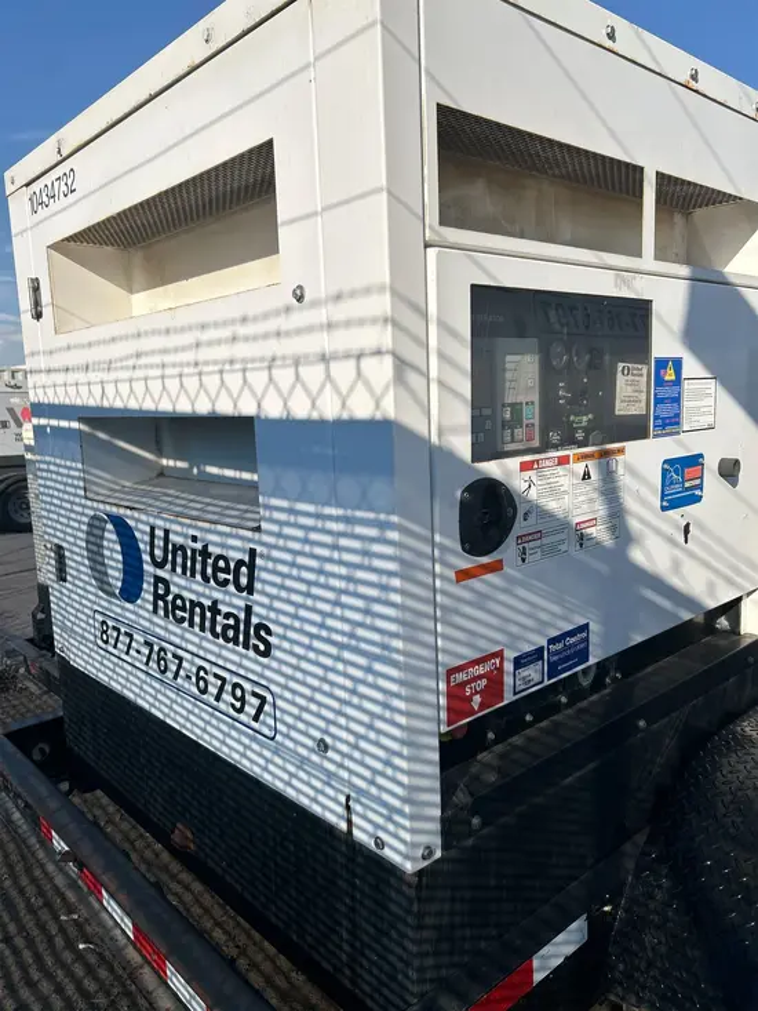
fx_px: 759
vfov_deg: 67.3
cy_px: 506
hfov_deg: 53.1
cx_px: 379
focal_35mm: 26
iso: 50
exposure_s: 1/6579
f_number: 1.5
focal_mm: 5.7
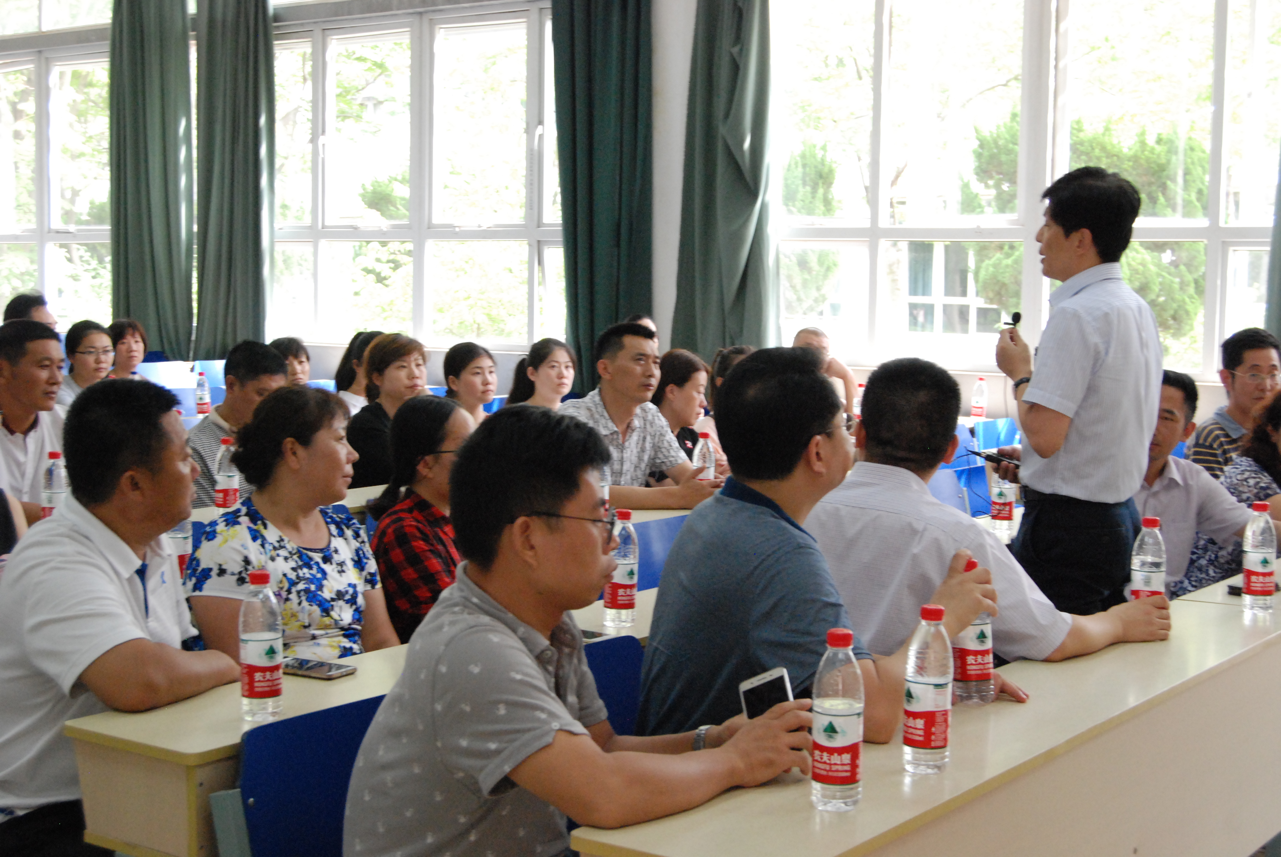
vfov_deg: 26.6
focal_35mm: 51
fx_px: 1817
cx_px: 640
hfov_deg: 38.8
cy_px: 428
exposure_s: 1/80
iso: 1600
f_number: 6.3
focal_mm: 34
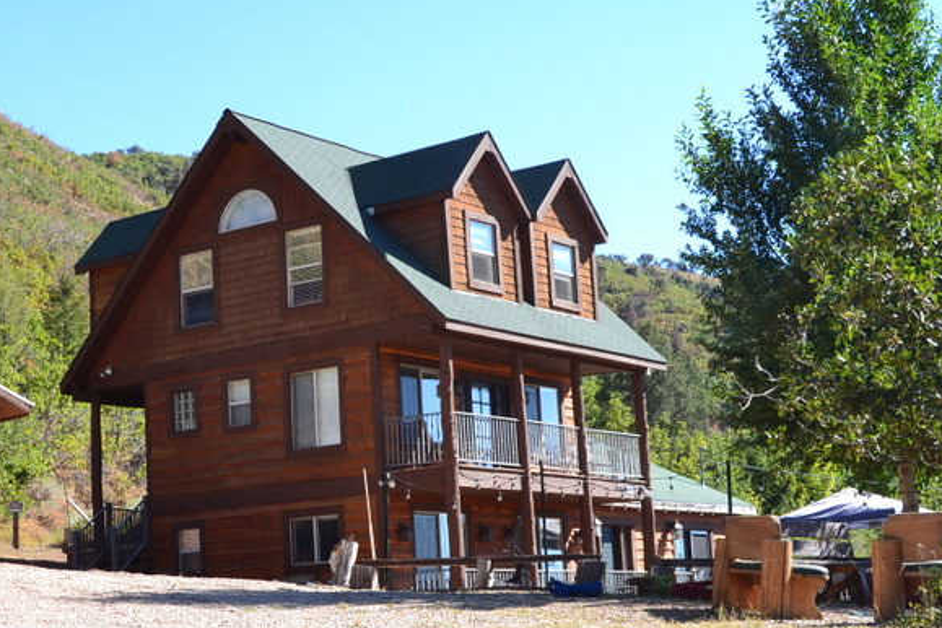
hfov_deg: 28.8
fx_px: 1805
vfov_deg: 19.7
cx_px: 231
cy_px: 355
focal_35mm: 69
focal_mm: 26
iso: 400
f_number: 10
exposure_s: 1/250
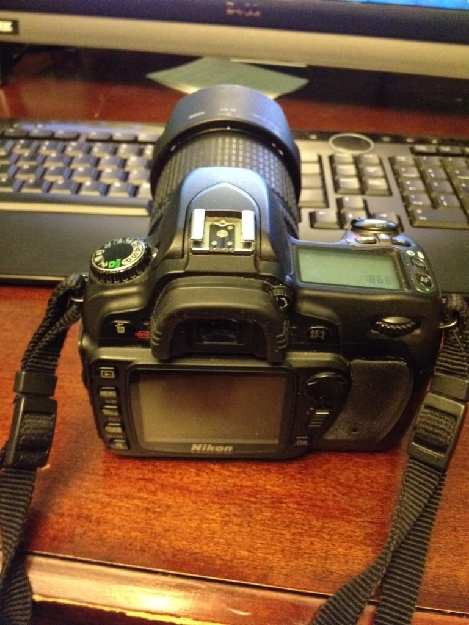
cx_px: 234
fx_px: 632
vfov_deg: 52.6
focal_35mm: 35
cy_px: 312
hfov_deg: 40.7
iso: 800
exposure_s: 1/15
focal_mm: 4.3
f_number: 2.4
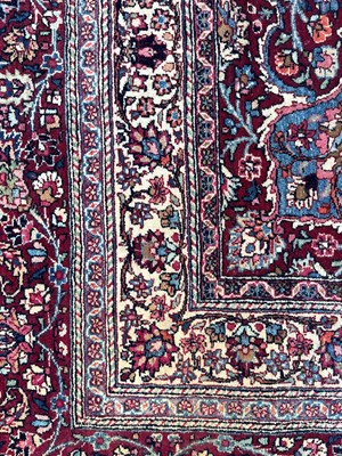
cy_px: 228
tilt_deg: -88.8
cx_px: 171
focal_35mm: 25
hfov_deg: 54.9
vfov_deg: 69.4
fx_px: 329
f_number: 1.6
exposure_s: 1/121
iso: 80
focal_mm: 5.1
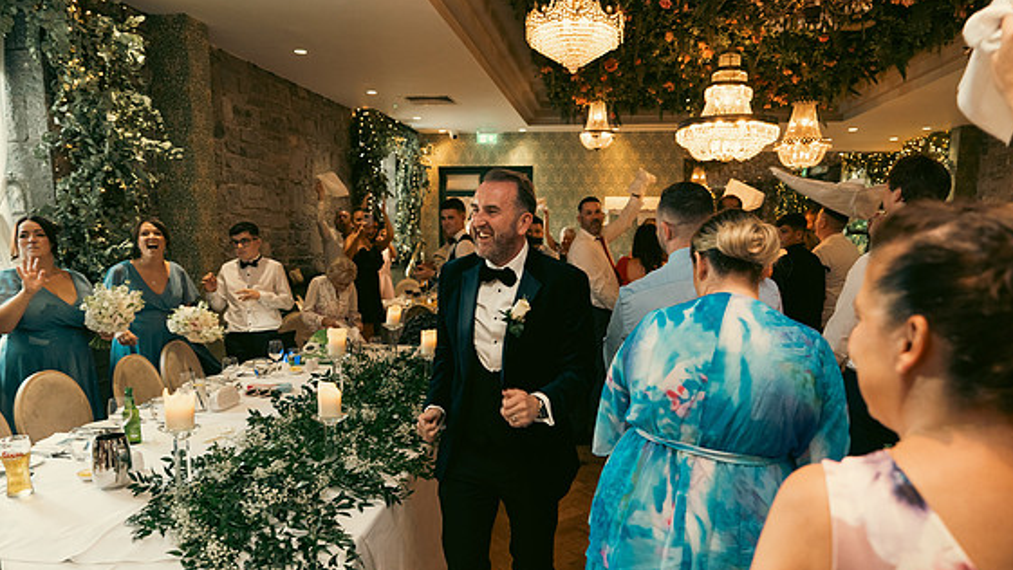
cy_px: 340
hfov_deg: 71.9
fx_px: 699
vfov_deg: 44.2
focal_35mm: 26
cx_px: 509
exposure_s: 1/160
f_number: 3.5
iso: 2500
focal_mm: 24
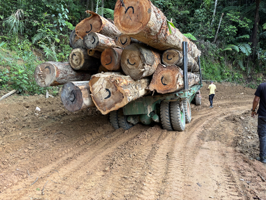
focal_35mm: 26
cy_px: 100
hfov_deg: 67.3
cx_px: 133
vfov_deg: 53.1
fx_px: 200
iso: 40
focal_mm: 5.96
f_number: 1.6
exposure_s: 1/121
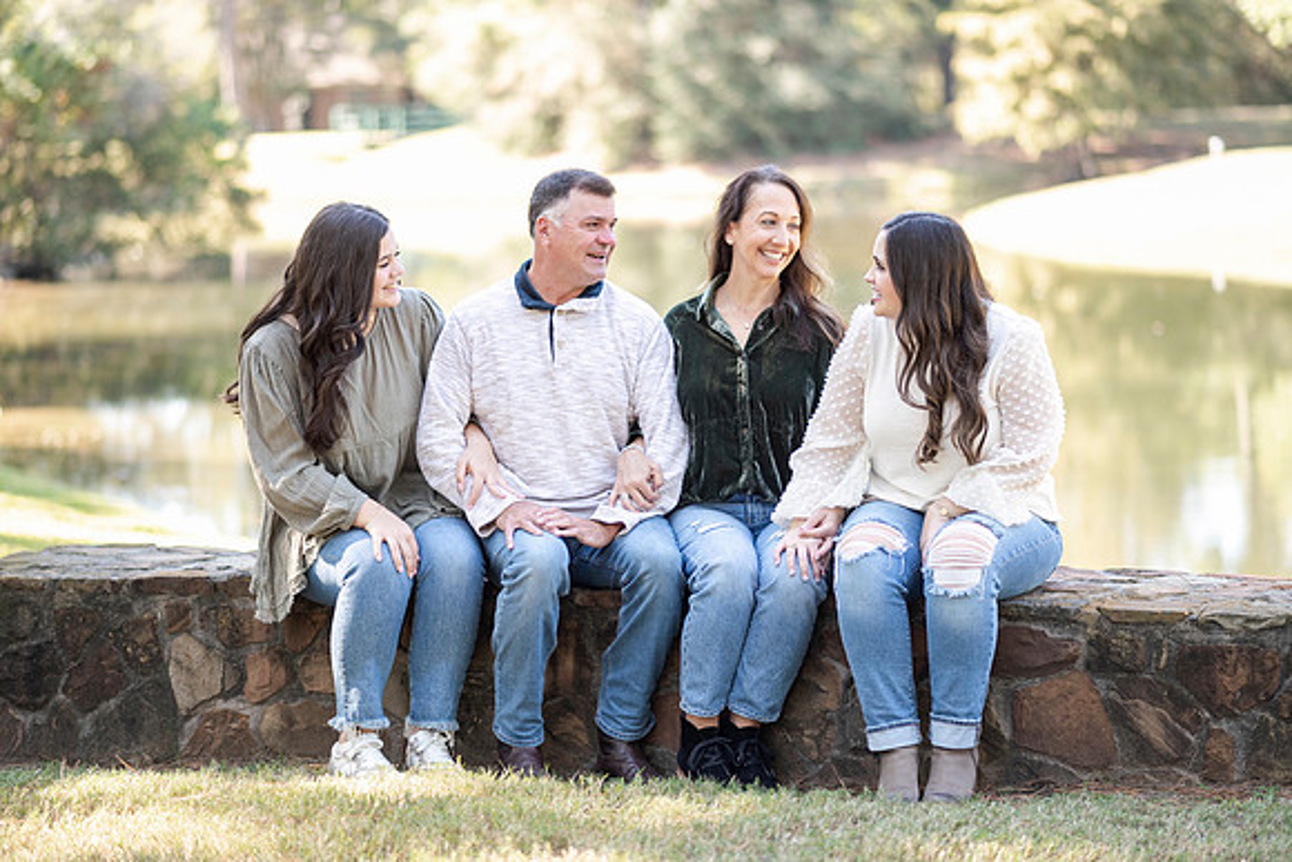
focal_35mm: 85
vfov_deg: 16.1
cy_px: 431
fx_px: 3051
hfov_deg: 23.9
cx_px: 646
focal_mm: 85
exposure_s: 1/800
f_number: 1.8
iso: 400
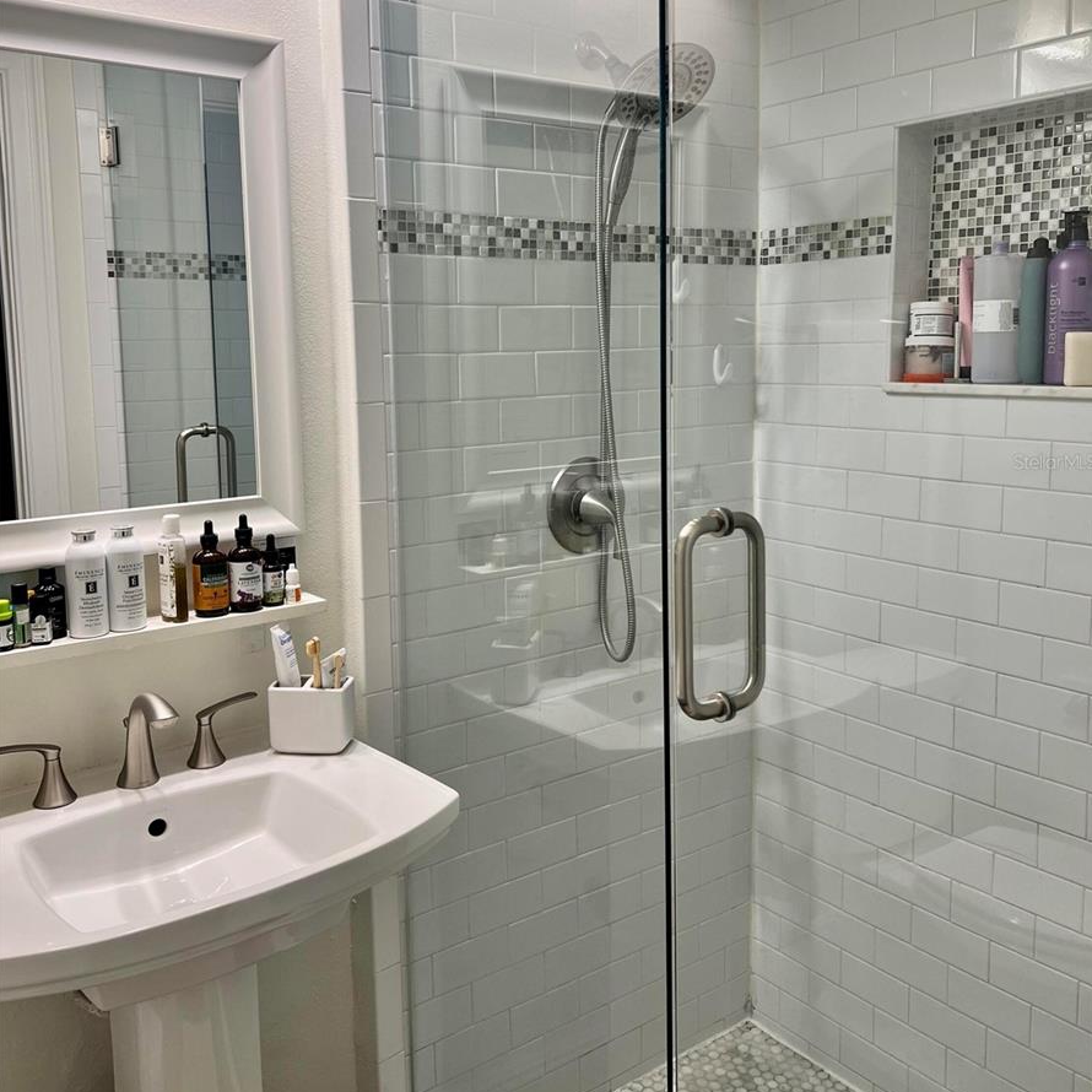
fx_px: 1106
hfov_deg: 52.5
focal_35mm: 31
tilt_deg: -5.8
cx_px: 548
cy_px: 461
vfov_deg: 52.3
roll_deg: +1.1
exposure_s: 1/151
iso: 64
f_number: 1.5
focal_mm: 5.7
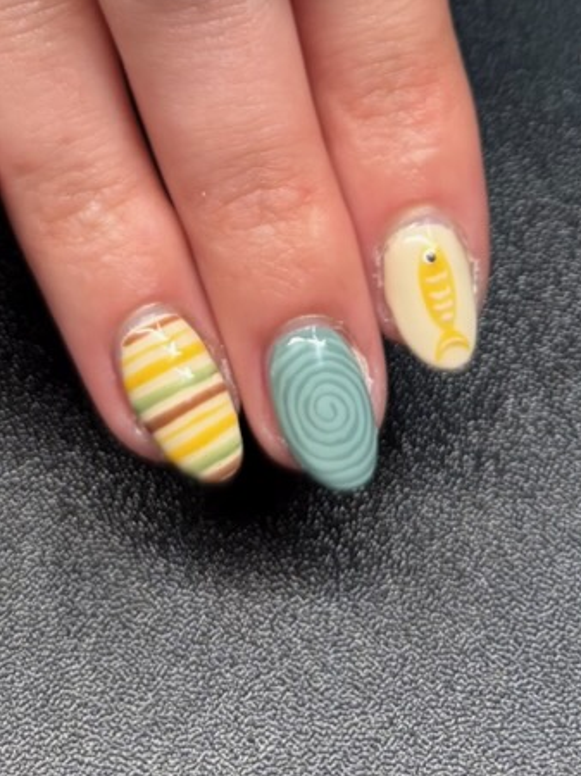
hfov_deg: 19.8
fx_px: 1658
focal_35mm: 74
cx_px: 219
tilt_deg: -42.3
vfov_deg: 22.8
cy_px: -290
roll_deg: +1.7
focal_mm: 5.96
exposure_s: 1/120
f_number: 1.6
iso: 50
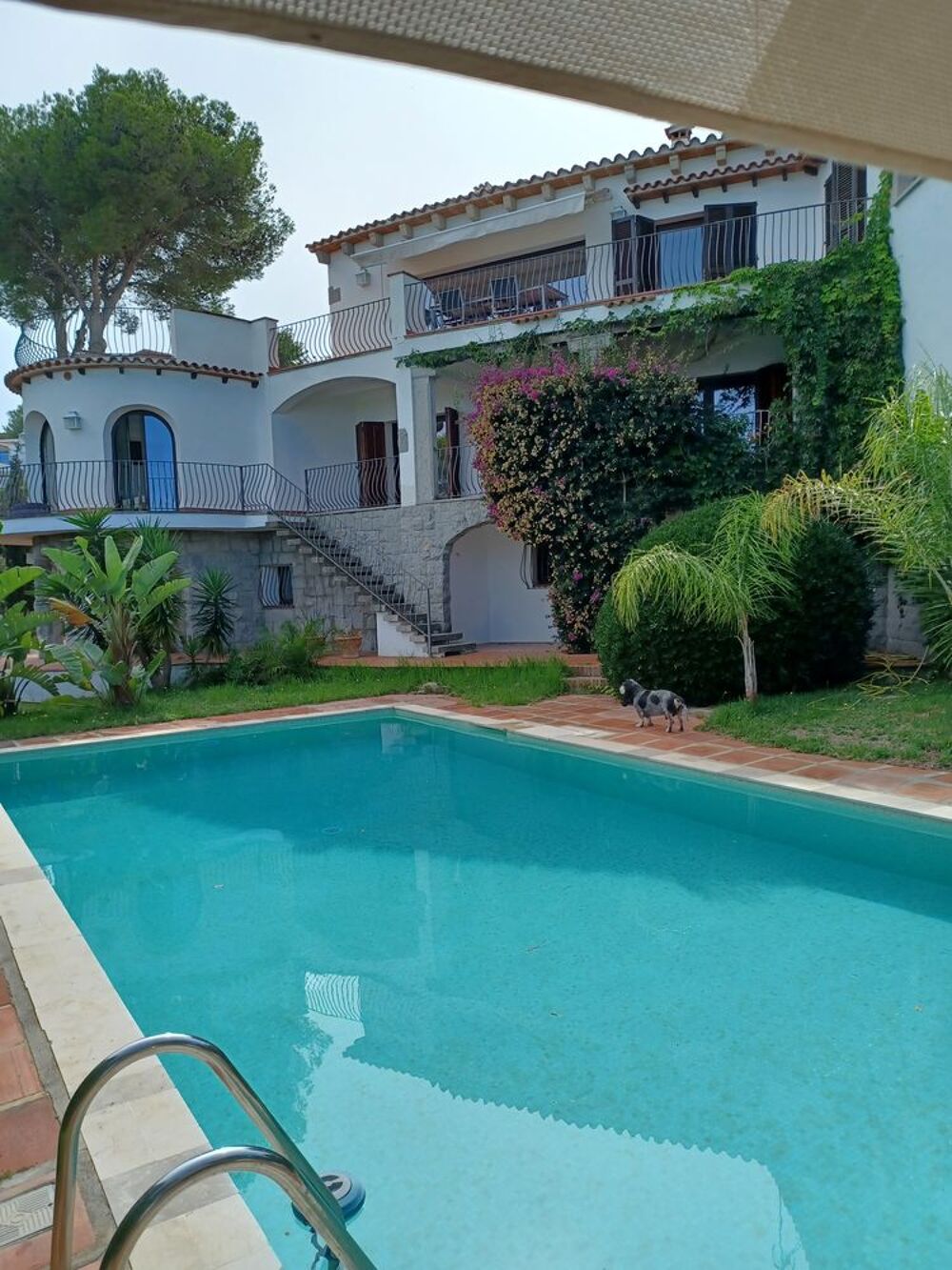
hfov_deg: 54.9
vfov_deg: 69.4
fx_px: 917
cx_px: 476
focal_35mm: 25
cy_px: 635
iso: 32
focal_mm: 4.6
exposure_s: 1/420
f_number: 1.8
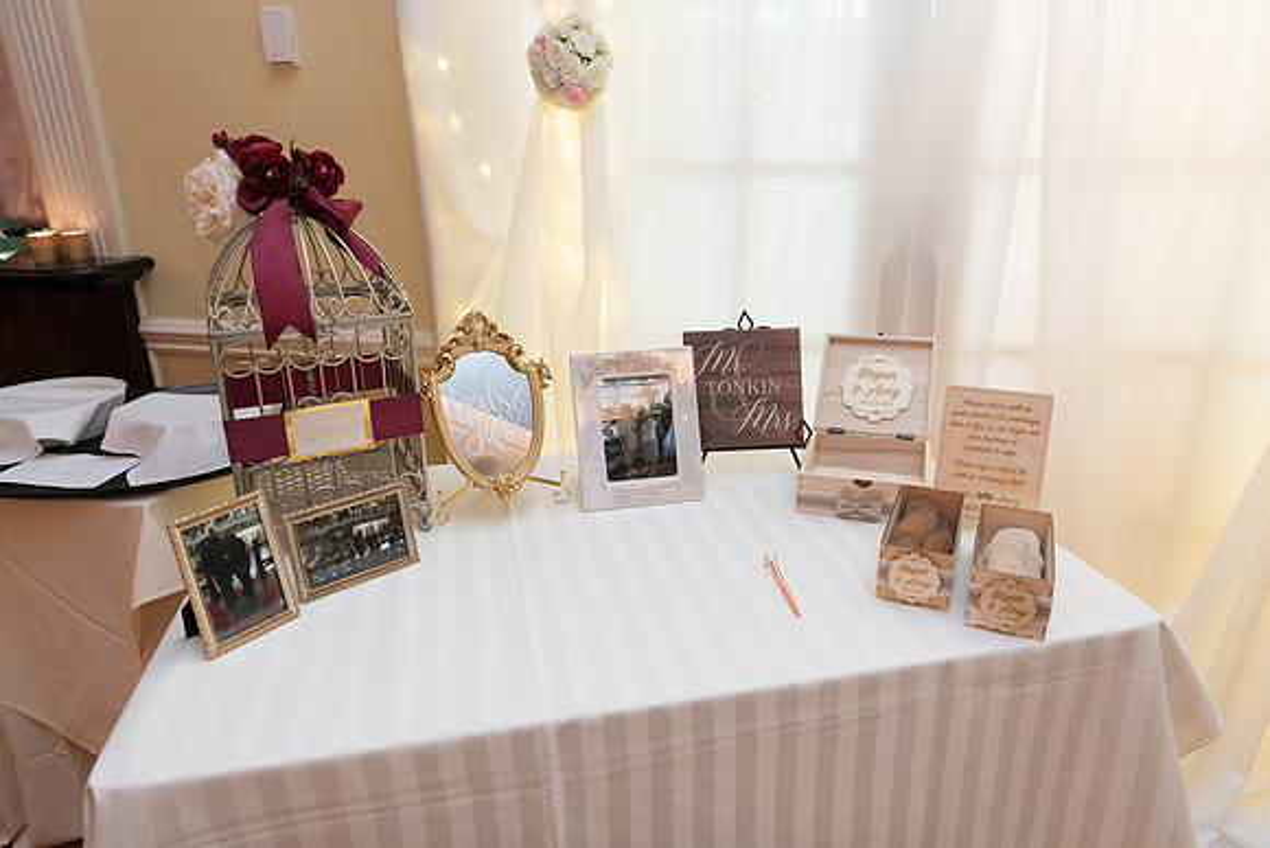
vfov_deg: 53.2
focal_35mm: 24
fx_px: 847
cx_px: 635
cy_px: 424
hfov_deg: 73.7
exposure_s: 1/100
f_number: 2.8
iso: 800
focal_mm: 24
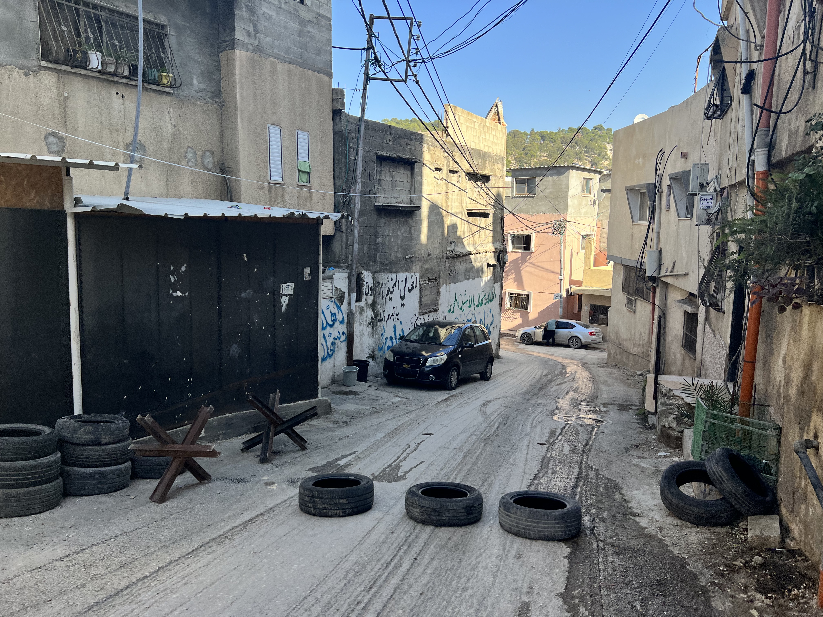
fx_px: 618
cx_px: 412
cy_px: 308
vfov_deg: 53.1
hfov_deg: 67.3
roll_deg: +2.1
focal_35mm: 26
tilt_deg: -10.4
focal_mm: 5.7
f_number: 1.5
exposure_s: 1/2165
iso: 50
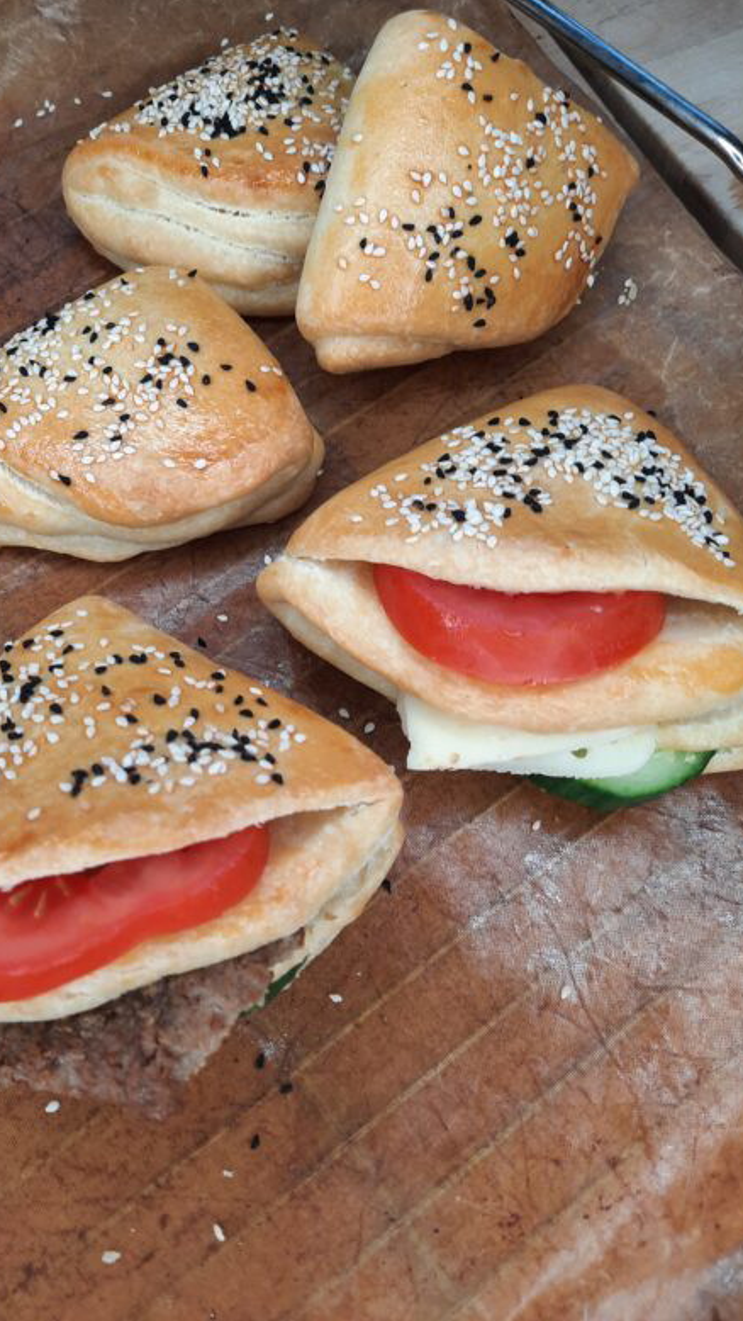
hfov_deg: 41.0
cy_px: 644
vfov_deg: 67.9
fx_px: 980
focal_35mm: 28
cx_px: 244
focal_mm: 4.6
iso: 32
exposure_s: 1/50
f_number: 2
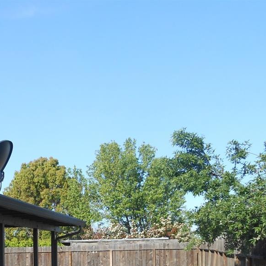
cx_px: 32
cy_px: 257
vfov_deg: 28.5
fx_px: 496
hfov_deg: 29.0
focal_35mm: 57
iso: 80
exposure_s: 1/640
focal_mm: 4.5
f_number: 3.2
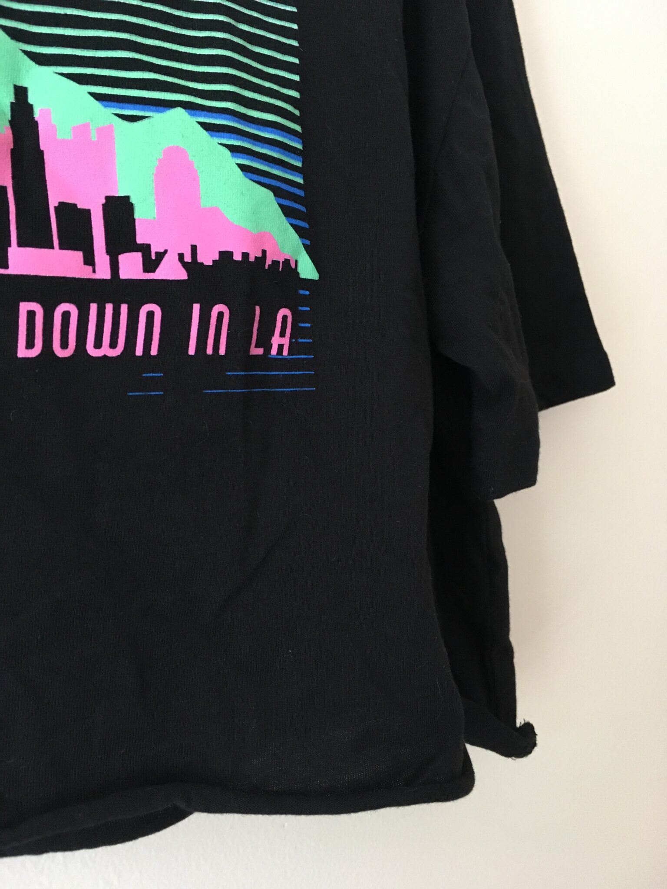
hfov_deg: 48.2
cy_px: 444
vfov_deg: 61.7
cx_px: 334
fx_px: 745
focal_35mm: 29
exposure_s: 1/20
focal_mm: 4.15
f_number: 2.2
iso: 200
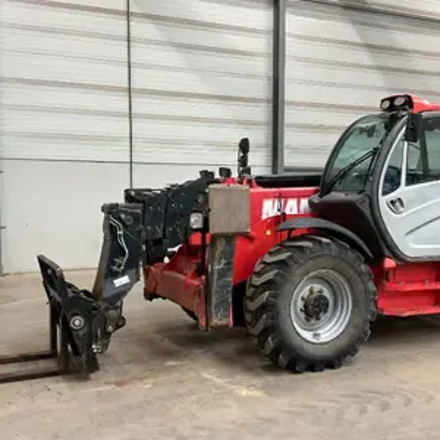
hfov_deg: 40.8
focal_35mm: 41
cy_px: 249
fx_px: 590
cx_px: 251
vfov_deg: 40.8
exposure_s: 1/60
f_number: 1.8
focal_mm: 3
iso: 160
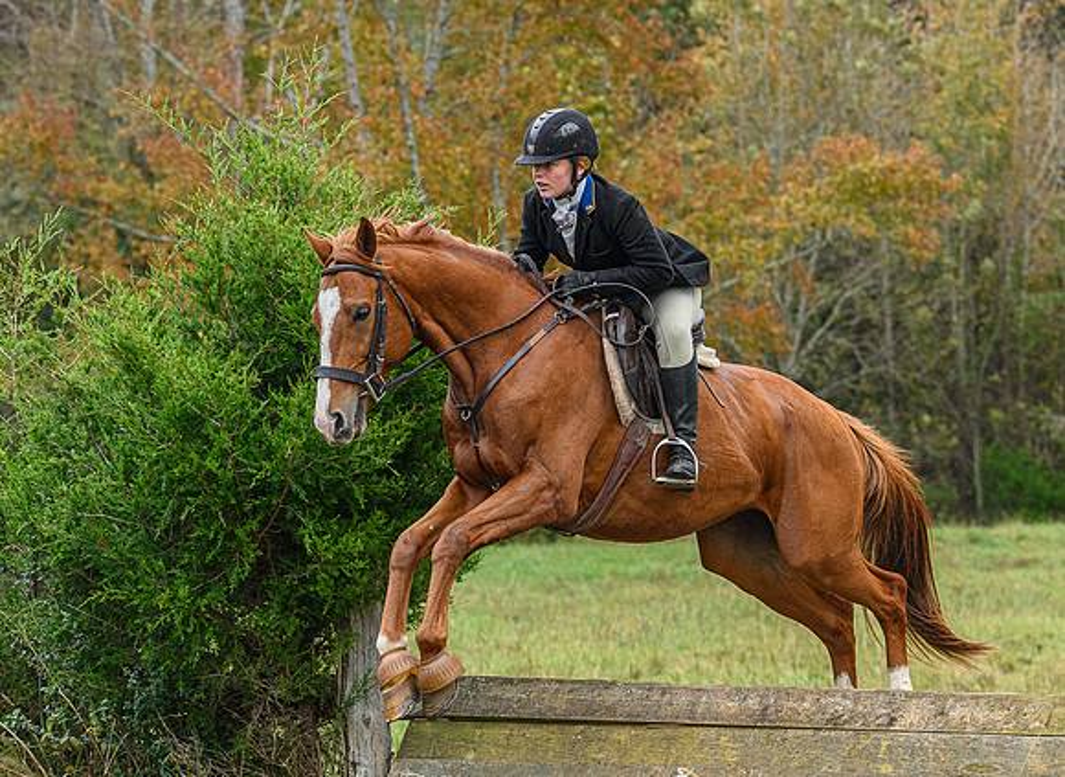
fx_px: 4077
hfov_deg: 14.9
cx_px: 507
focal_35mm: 134
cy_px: 362
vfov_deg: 10.9
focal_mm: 82
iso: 1000
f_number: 3.5
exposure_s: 1/800
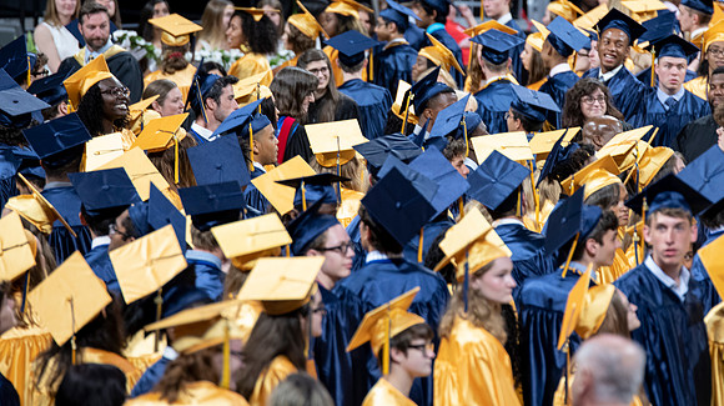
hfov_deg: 7.5
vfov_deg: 4.2
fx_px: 5489
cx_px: 458
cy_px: 80
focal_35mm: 286
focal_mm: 200
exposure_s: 1/100
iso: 1000
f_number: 3.5
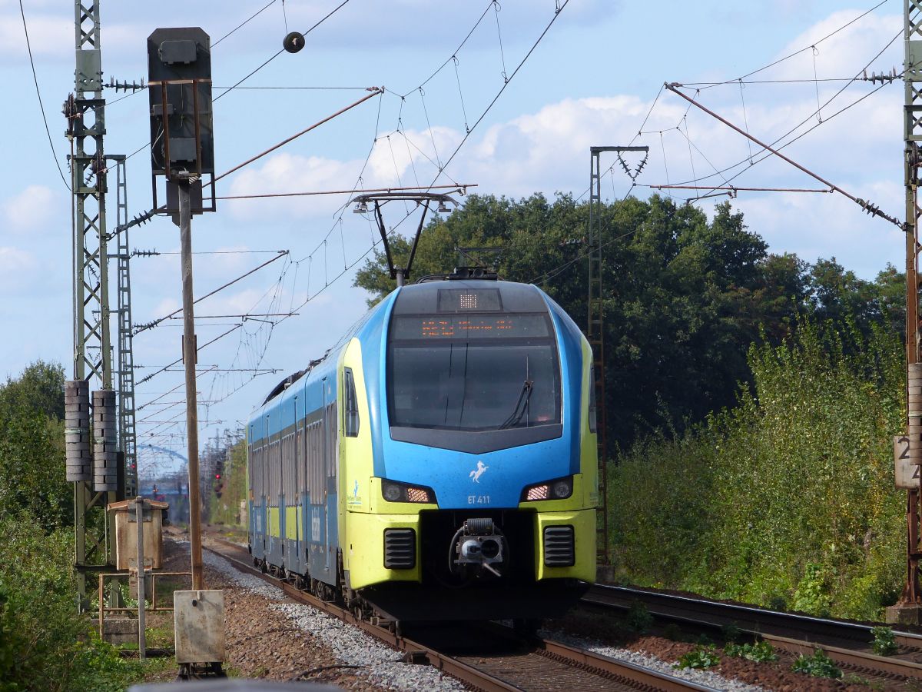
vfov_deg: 5.2
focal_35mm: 285
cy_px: 346
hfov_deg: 7.0
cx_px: 461
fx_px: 7591
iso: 100
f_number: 4
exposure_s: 1/640
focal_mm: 51.2
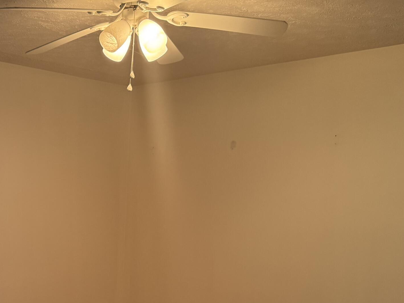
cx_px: 62
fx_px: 595
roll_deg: -1.8
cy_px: 285
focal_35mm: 51
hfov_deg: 35.8
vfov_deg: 27.3
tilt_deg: -8.5
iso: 160
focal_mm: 6.76
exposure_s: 1/60
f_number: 1.78
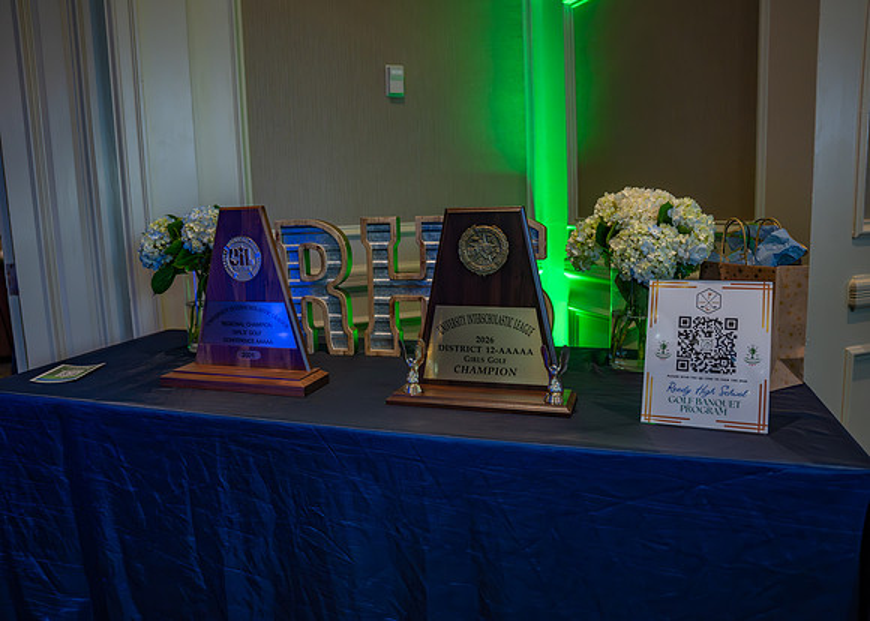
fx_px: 663
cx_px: 402
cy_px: 312
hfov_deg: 66.4
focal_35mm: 27
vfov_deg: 50.2
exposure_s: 1/500
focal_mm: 24
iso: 3200
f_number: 2.8
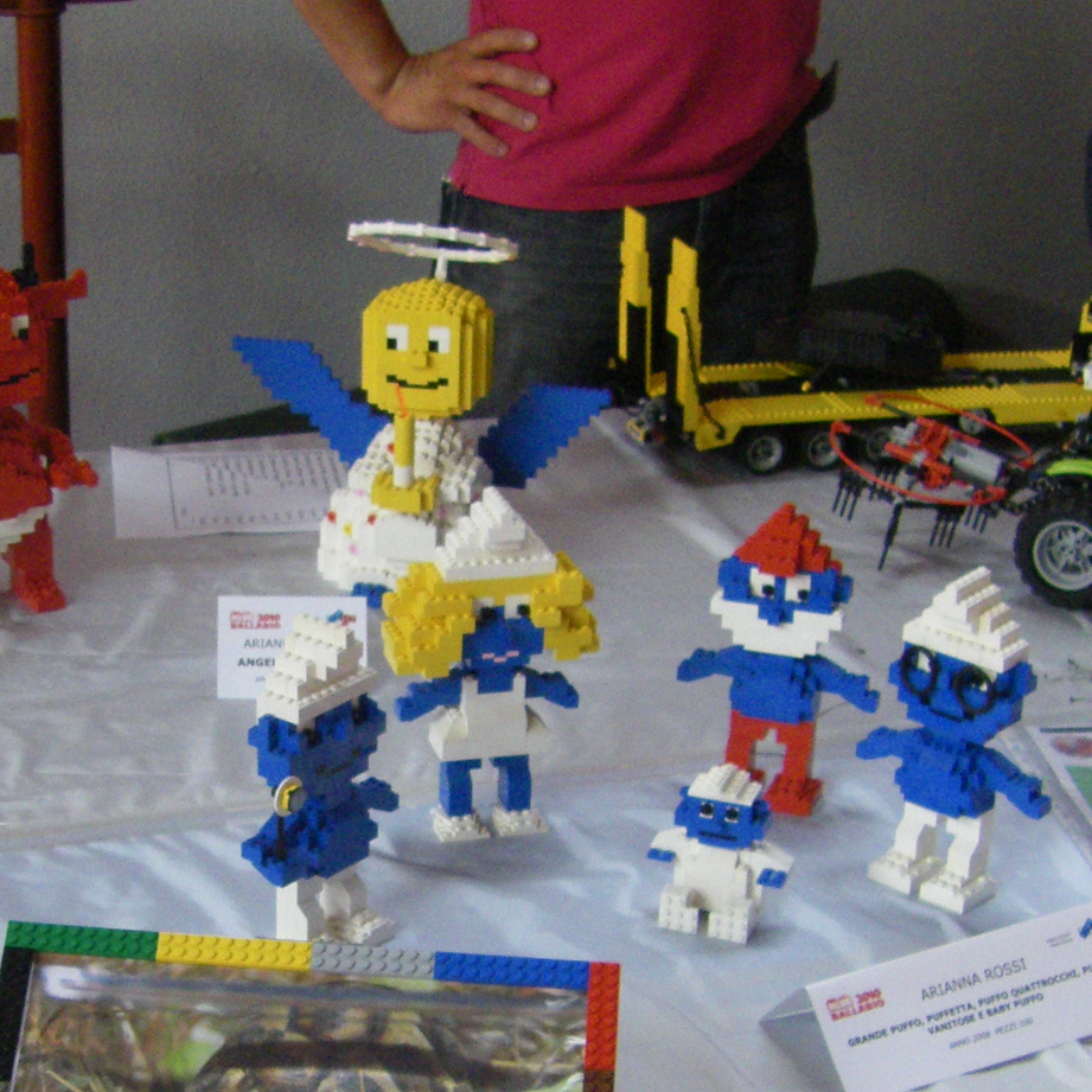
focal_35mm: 84
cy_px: 784
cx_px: 362
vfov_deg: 20.5
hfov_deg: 20.6
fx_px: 2998
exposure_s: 1/50
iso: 400
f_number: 3.5
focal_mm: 6.3
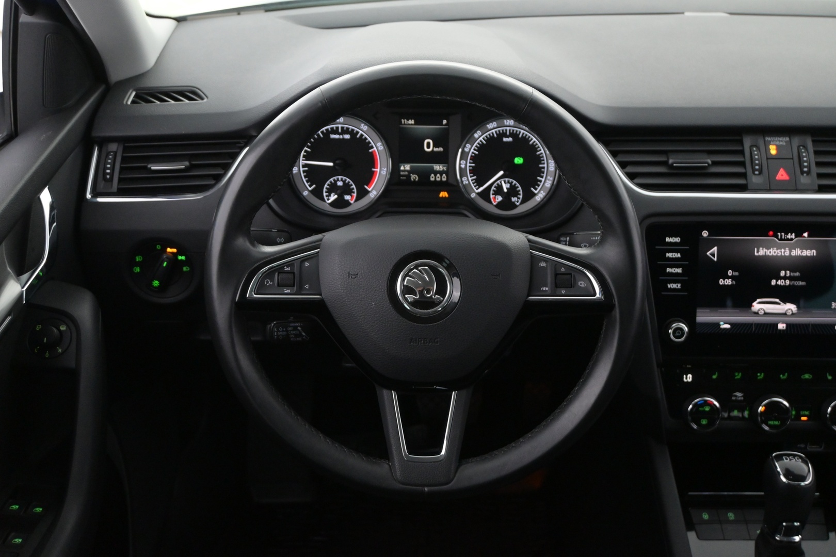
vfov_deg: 33.6
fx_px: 923
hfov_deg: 48.7
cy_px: 278
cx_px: 418
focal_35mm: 40
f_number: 4.5
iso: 3200
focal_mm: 26.5
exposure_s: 1/40
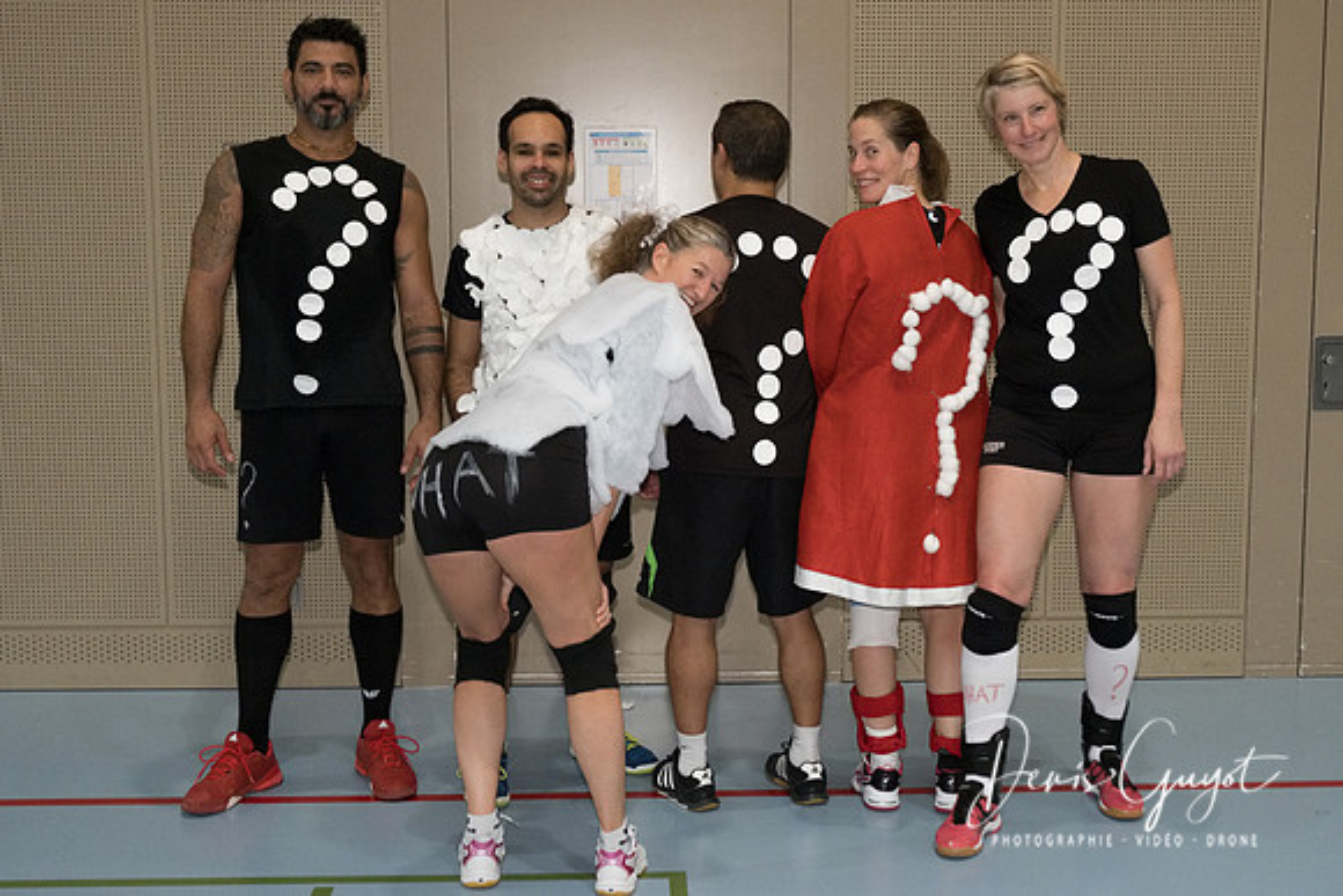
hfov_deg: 42.8
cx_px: 728
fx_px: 1714
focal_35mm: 46
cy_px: 422
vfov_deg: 29.3
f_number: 3.2
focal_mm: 27.4
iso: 5000
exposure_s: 1/500
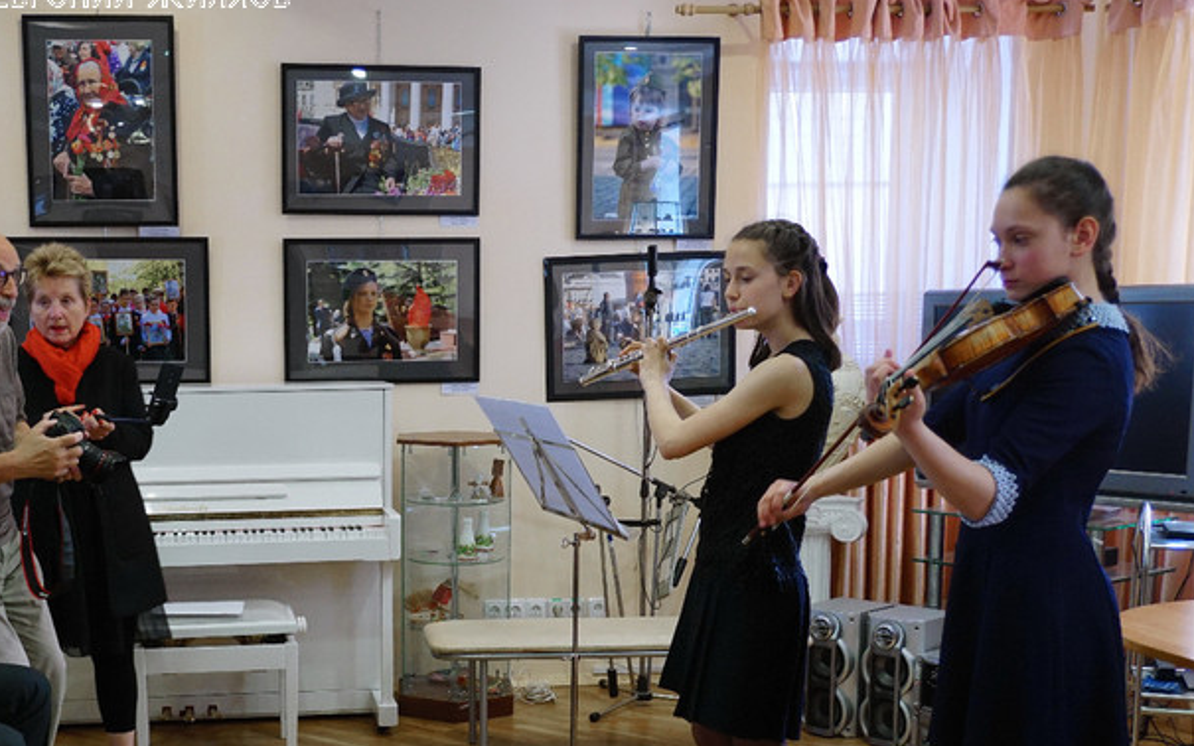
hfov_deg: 39.6
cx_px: 357
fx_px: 1627
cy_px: 539
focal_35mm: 50
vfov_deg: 25.6
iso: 500
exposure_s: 1/60
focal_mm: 22
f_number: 3.5
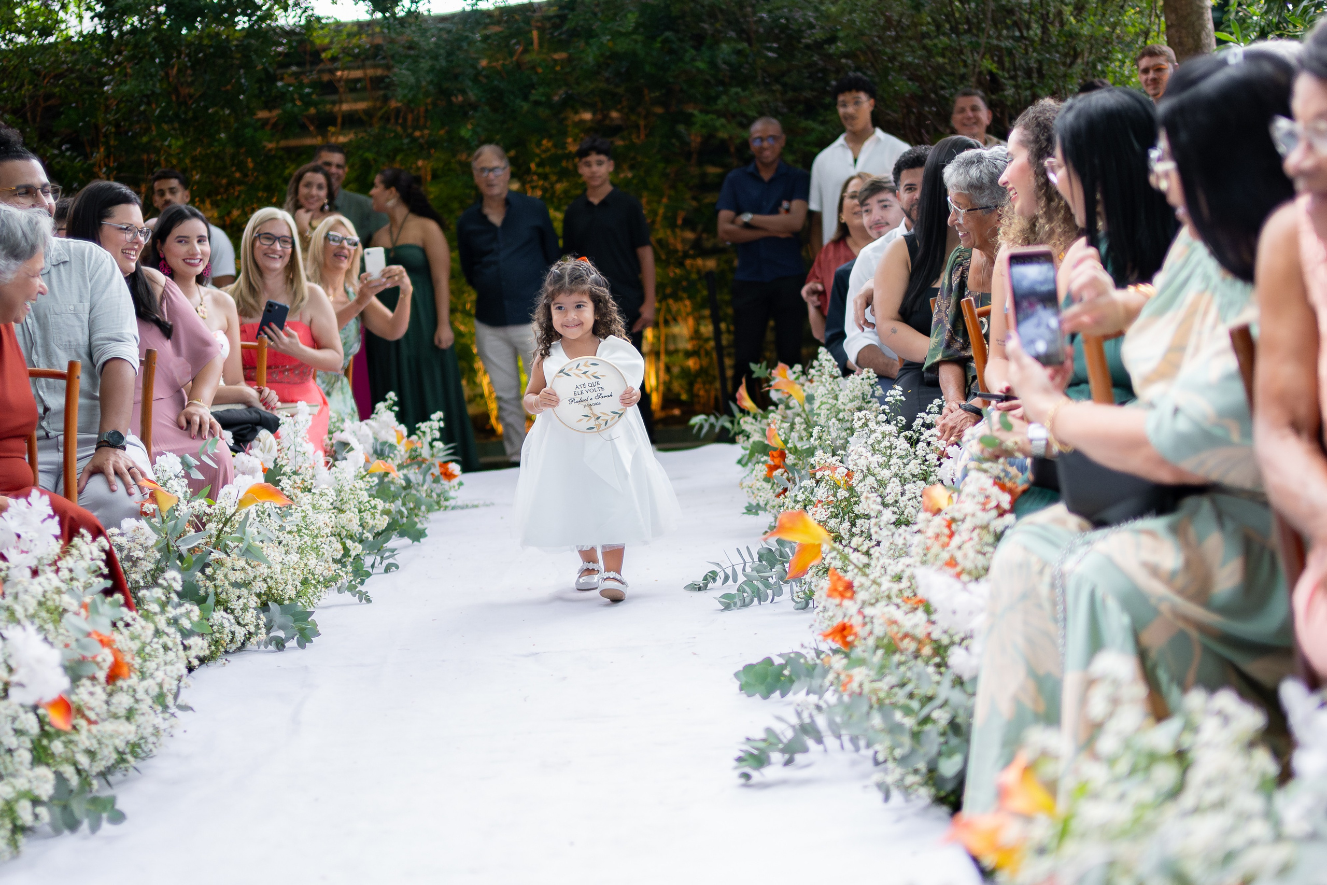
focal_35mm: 52
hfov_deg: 38.2
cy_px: 442
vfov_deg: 26.0
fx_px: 1917
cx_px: 664
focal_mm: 35
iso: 2500
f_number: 1.4
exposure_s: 1/1000
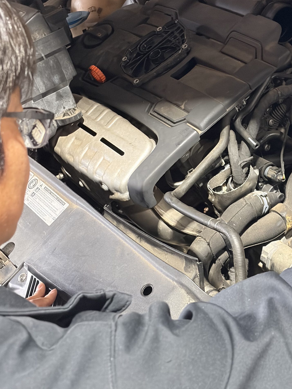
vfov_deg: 27.7
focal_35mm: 70
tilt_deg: -33.9
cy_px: 148
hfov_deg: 21.0
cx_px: 186
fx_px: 787
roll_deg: +20.1
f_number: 1.6
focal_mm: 5.96
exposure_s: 1/39
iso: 320
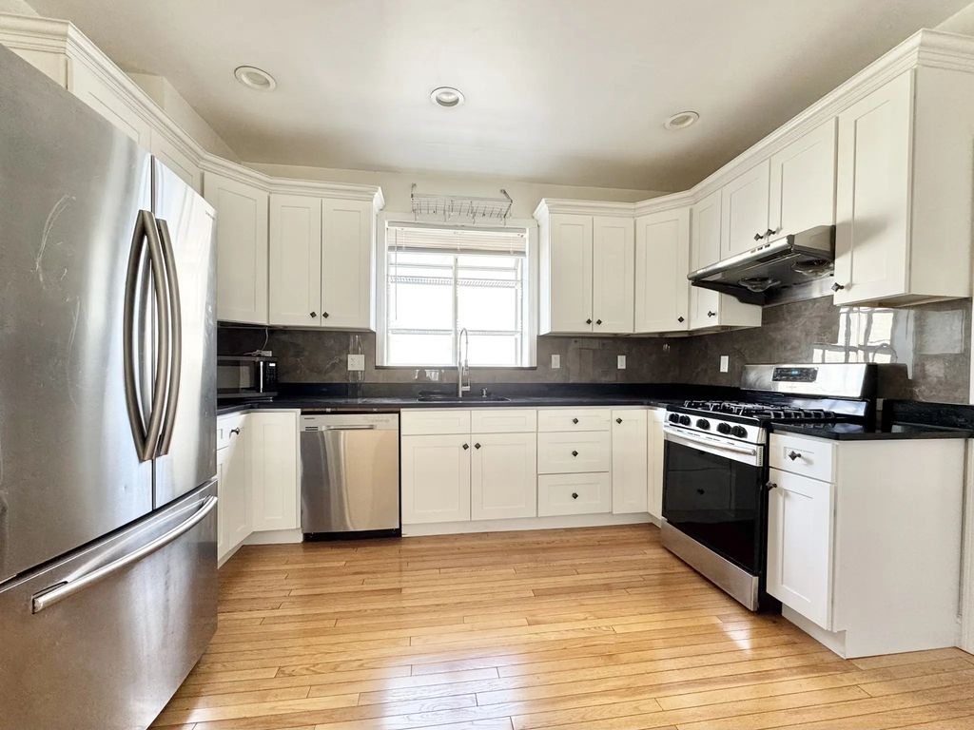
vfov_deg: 85.7
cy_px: 365
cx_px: 487
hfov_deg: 102.1
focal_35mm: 14
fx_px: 394
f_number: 2.2
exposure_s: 1/99
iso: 200
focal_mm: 2.22
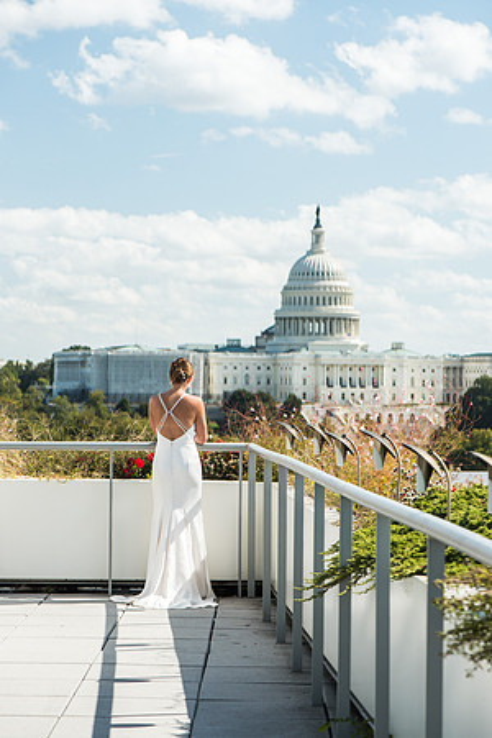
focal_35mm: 105
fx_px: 2152
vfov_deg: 19.5
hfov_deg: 13.0
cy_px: 369
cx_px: 246
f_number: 3.2
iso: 200
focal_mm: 105
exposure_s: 1/800
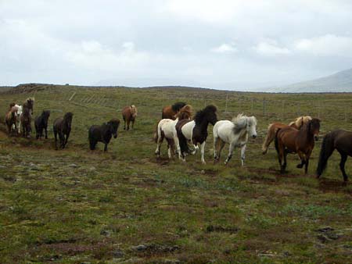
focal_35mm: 105
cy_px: 132
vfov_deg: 14.1
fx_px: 1068
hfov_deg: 18.7
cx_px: 176
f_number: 7.7
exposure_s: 1/250
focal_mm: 17.4
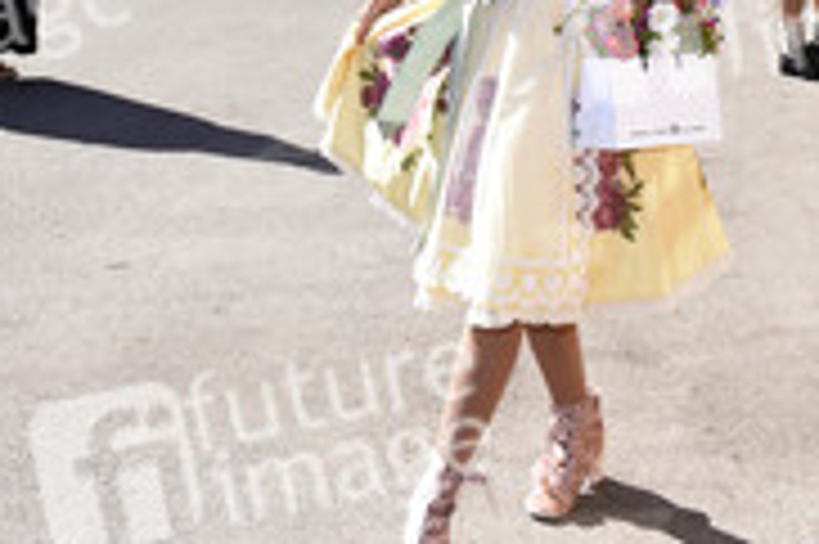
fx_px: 1500
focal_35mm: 66
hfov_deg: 30.5
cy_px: -225
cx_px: 392
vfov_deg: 18.6
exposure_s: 1/160
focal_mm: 20
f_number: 9
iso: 160
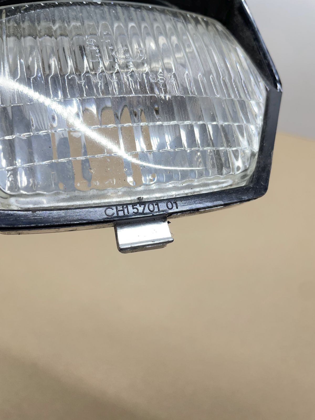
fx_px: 315
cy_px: 210
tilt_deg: -61.5
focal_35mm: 26
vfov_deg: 67.3
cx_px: 158
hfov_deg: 53.1
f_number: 1.6
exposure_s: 1/100
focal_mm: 4.2
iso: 50
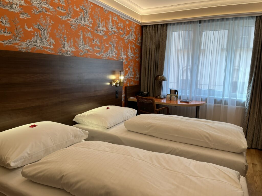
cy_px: 98
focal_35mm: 26
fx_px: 197
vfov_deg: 53.1
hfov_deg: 67.3
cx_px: 131
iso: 50
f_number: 1.6
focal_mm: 5.1
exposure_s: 1/100
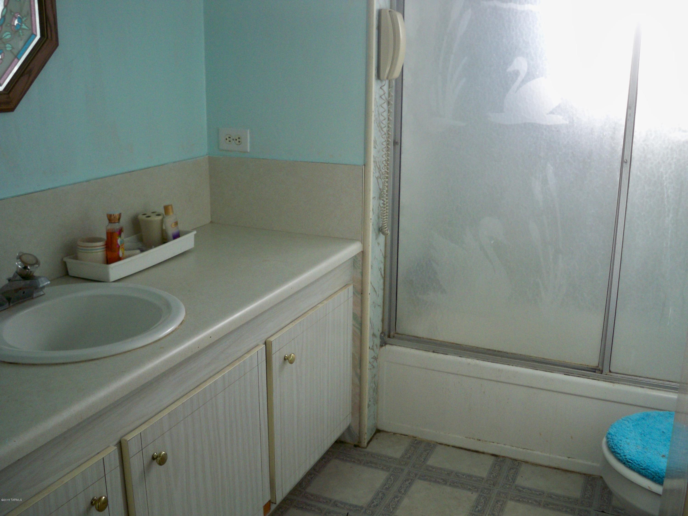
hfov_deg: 52.6
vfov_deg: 40.7
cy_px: 258
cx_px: 344
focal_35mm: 35
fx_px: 696
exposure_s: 1/60
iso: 160
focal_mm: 6.3
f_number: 3.1
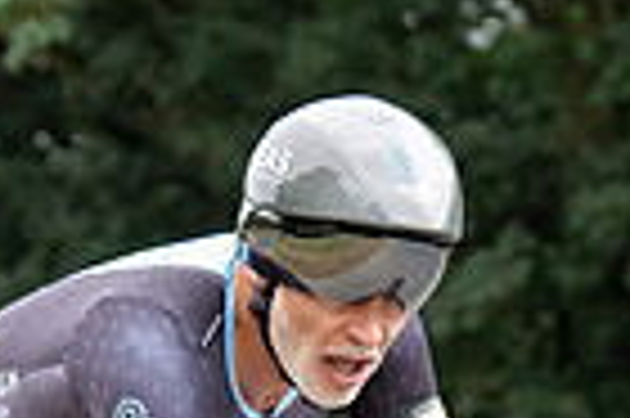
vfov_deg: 2.1
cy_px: 527
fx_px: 11397
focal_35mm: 652
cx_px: 486
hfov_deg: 3.2
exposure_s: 1/1000
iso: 1000
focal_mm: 103
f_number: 4
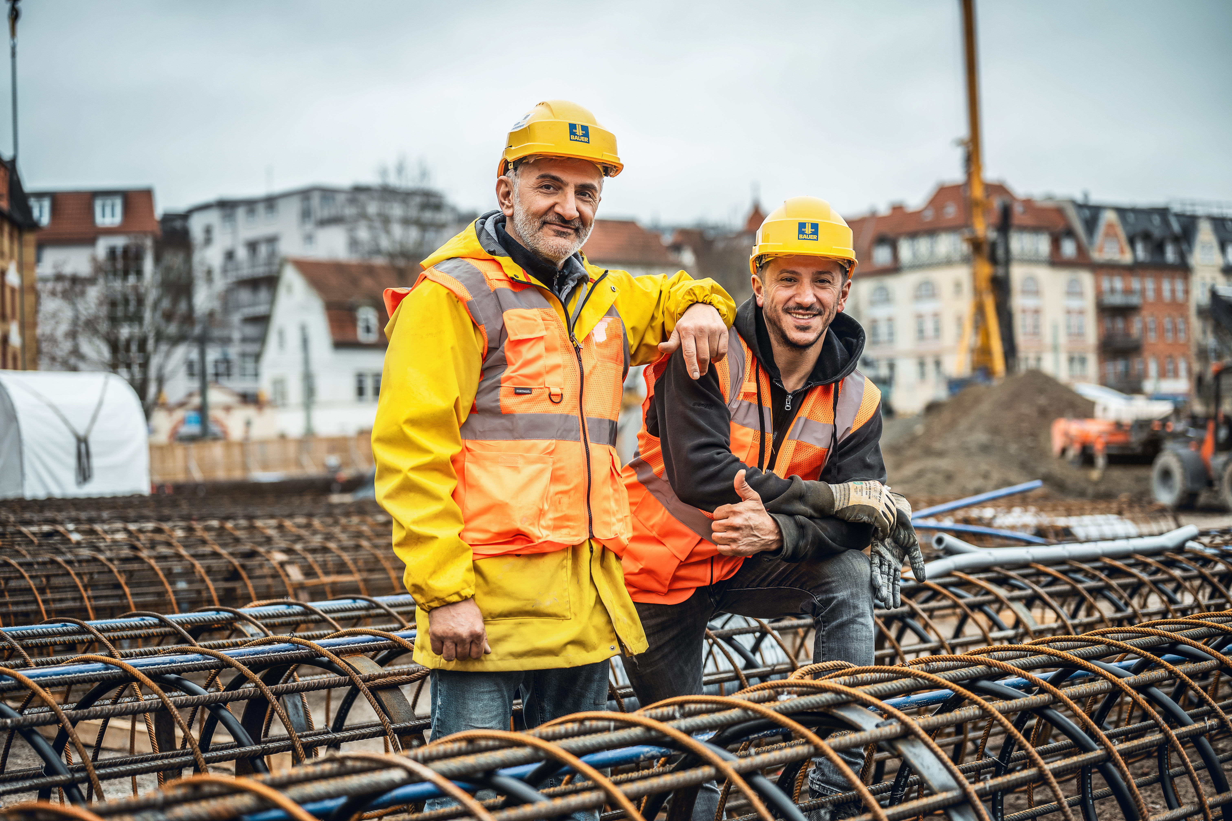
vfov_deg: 27.0
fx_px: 1711
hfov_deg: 39.6
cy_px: 410
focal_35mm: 50
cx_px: 616
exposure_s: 1/1000
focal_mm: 50
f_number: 2.2
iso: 160
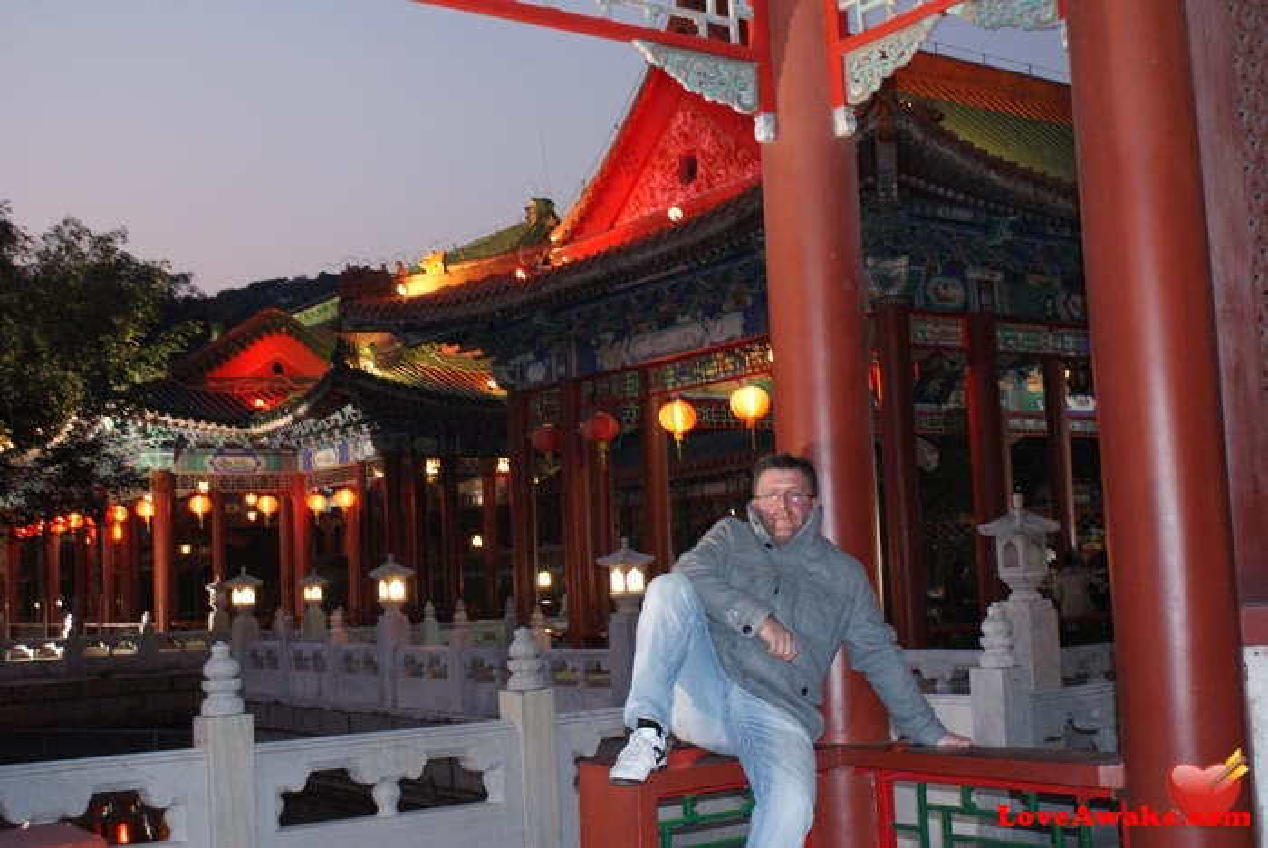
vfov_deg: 32.0
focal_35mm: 42
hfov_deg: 46.4
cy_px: 424
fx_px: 1481
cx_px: 634
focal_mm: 28
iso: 800
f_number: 5
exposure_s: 1/6
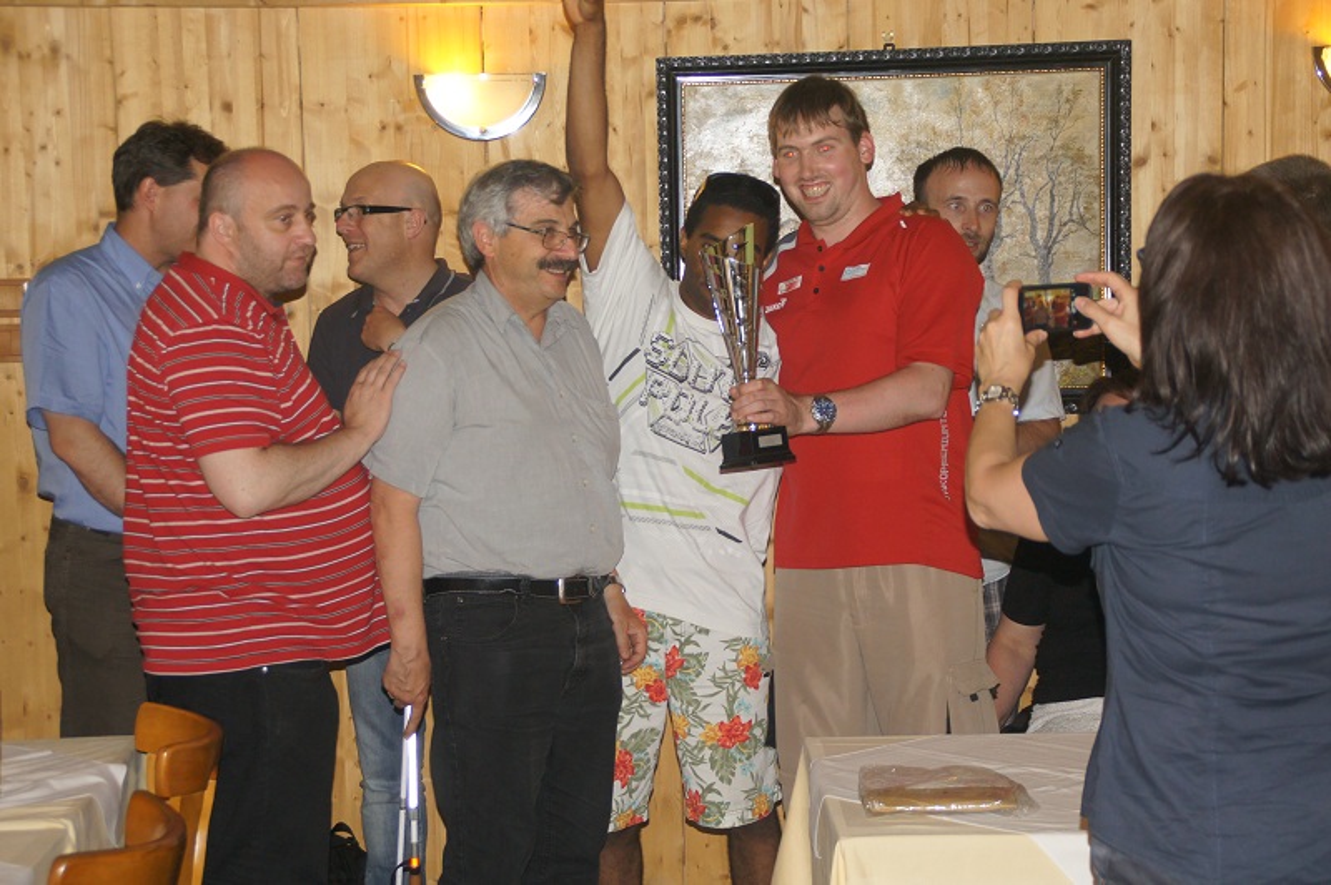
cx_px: 666
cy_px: 442
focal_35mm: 82
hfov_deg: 24.6
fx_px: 3048
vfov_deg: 16.5
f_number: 5
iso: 640
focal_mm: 55
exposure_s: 1/80
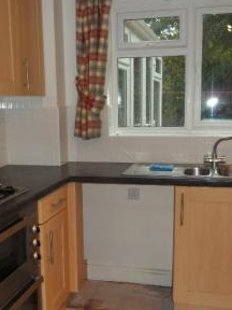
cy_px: 177
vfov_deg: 41.1
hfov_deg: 31.5
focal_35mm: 46
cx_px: 97
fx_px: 411
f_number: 2.9
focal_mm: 4.1
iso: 100
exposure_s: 1/30
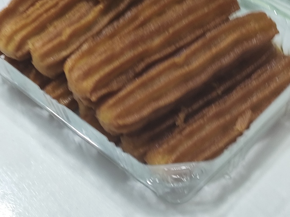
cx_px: 146
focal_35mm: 74
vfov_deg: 19.9
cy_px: 109
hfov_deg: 26.3
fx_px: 620
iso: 250
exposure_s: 1/50
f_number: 1.79
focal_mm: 4.71
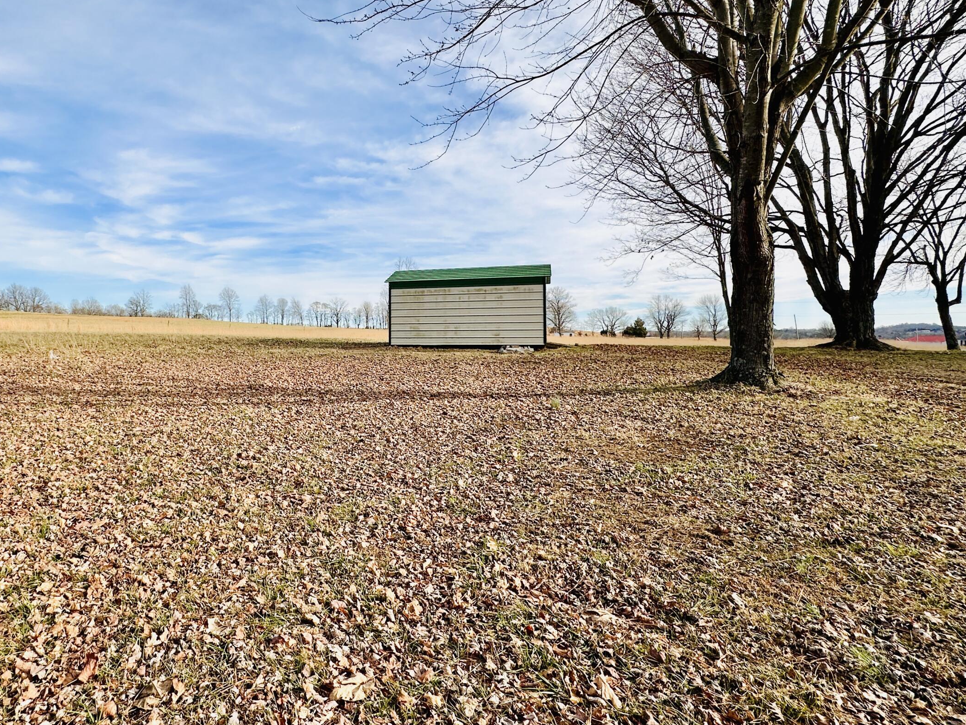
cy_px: 331
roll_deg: +1.1
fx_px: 558
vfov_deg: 65.9
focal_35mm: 20
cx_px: 361
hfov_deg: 80.2
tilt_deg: +1.3
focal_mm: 2.22
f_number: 2.2
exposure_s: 1/1855
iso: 40
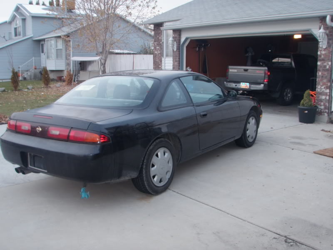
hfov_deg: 49.0
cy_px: 125
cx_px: 166
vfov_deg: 37.7
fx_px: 366
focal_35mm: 38
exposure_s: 1/30
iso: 125
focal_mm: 6.7
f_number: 3.5
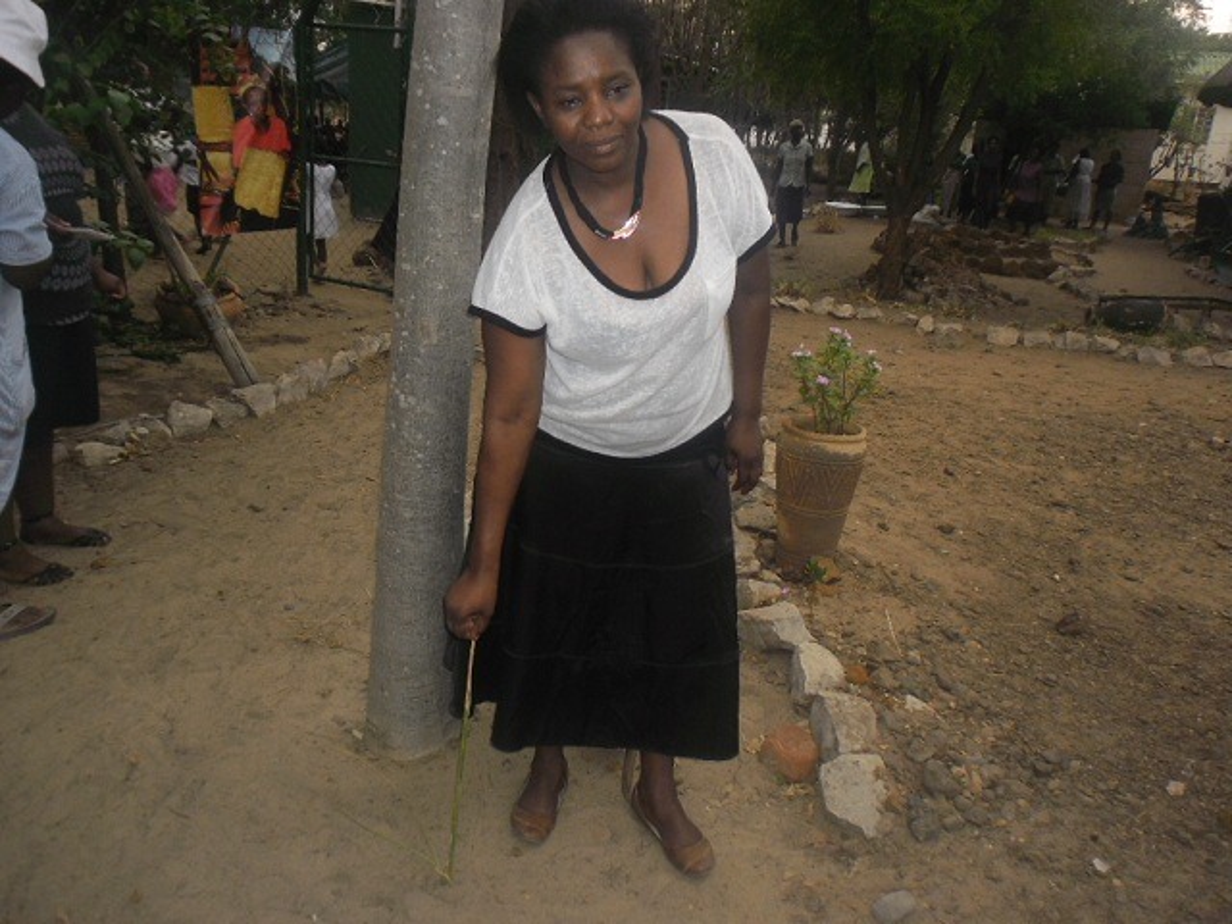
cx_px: 616
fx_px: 961
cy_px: 462
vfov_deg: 51.4
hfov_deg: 65.3
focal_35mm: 27
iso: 80
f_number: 2.9
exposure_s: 1/45
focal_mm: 4.8
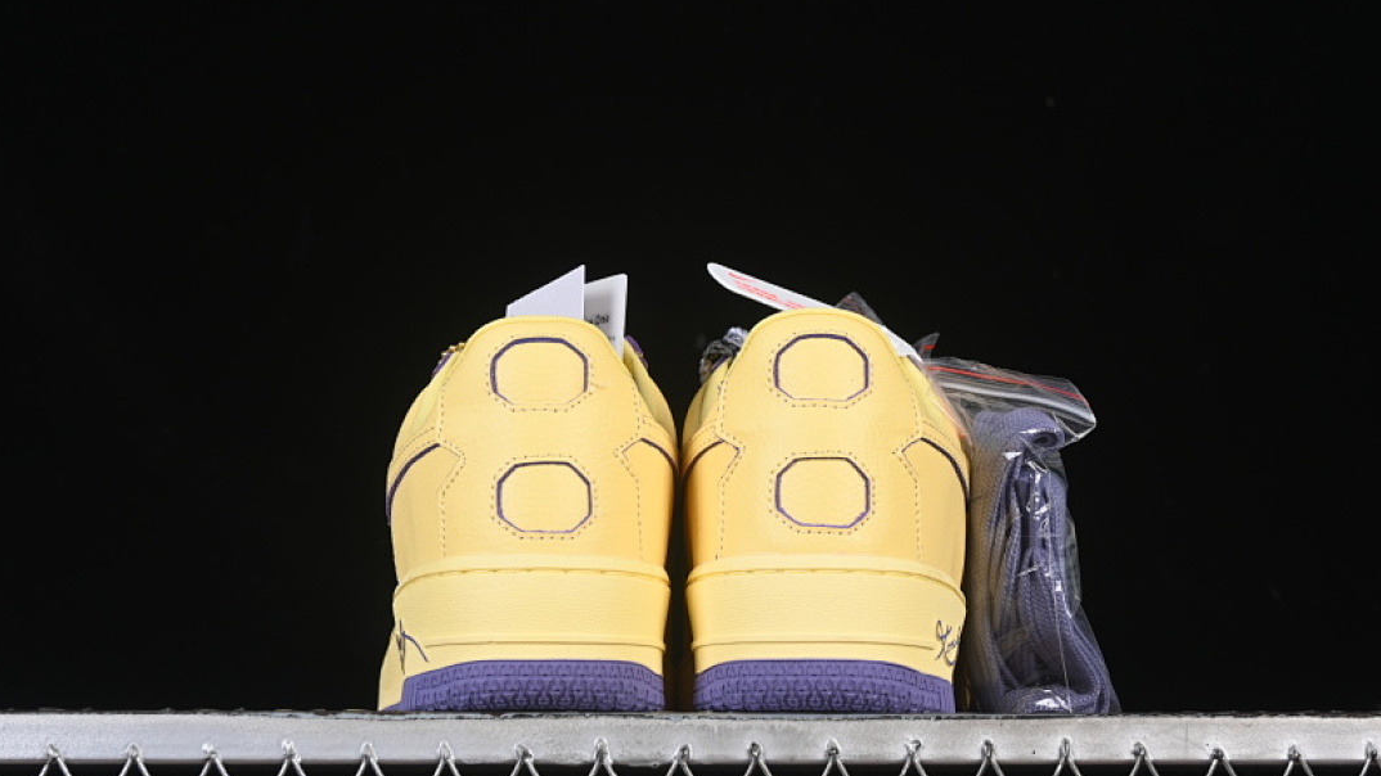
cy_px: 425
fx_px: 2893
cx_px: 688
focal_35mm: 79
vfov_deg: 15.3
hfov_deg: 26.9
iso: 160
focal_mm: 50
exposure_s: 1/80
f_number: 8
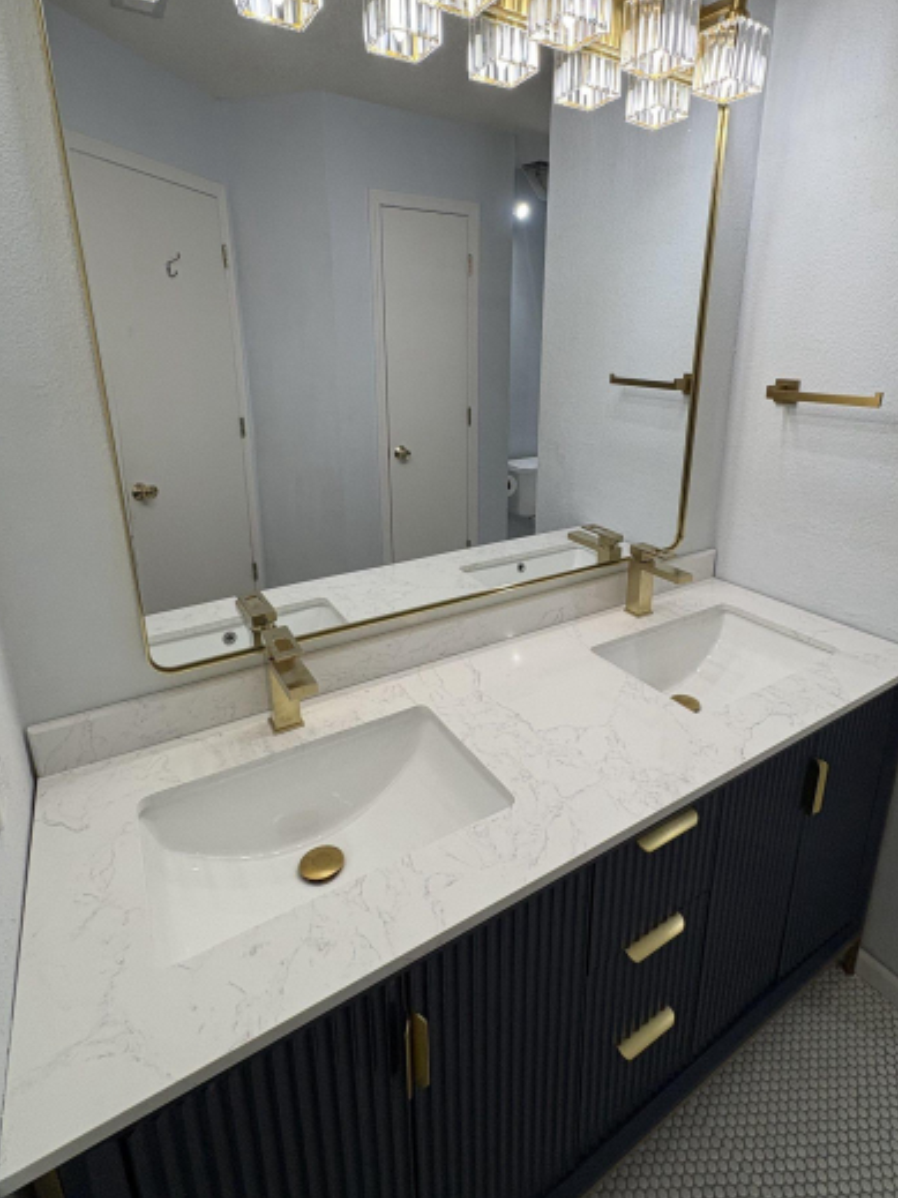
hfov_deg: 71.4
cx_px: 496
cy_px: 521
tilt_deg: -16.0
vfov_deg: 87.3
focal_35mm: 18
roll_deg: -0.3
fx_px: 623
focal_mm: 2.22
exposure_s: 1/120
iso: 125
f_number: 2.2
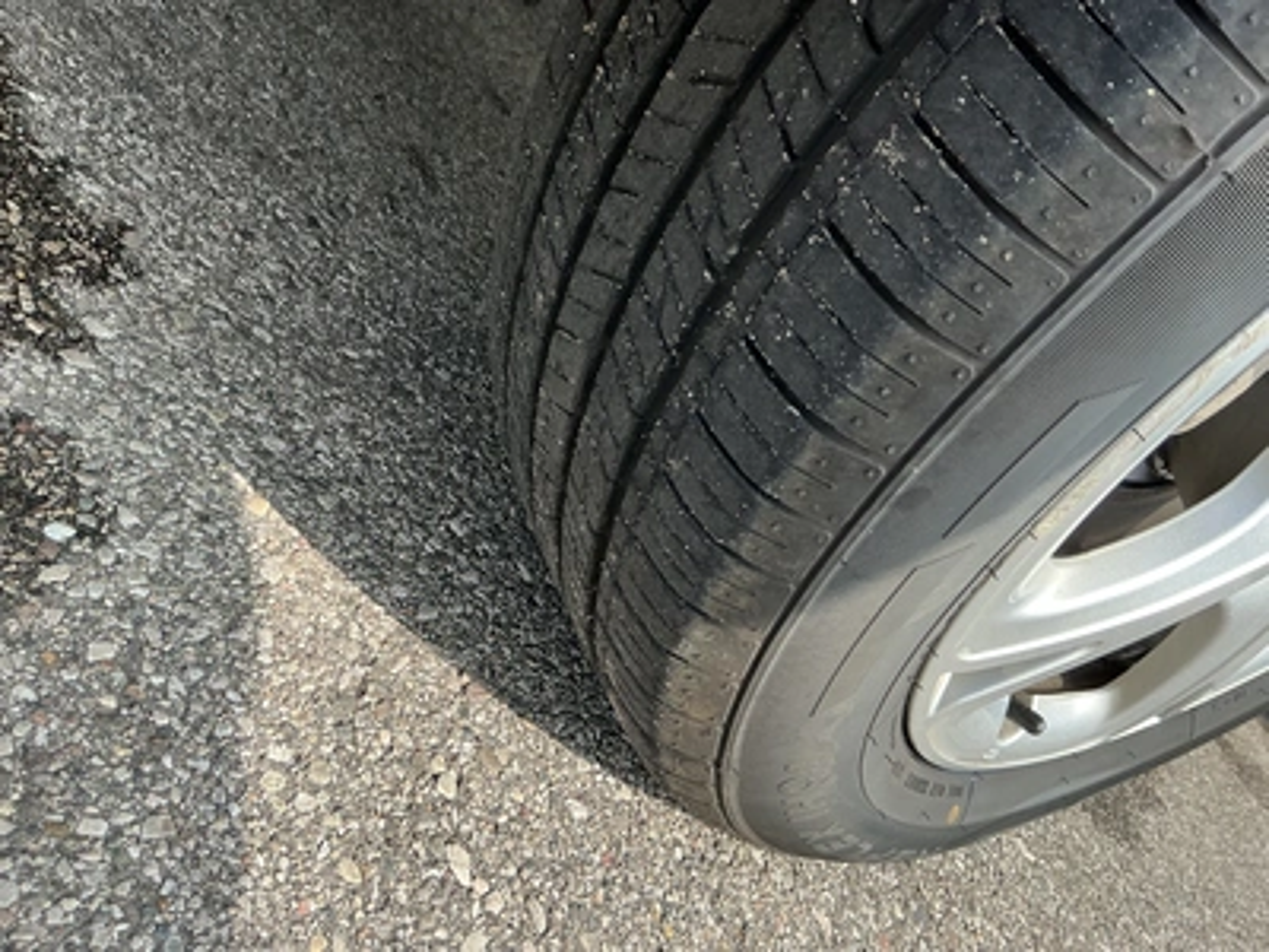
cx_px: 634
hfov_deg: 63.4
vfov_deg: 49.7
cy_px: 476
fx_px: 1026
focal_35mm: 28
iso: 25
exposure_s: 1/540
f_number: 1.8
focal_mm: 3
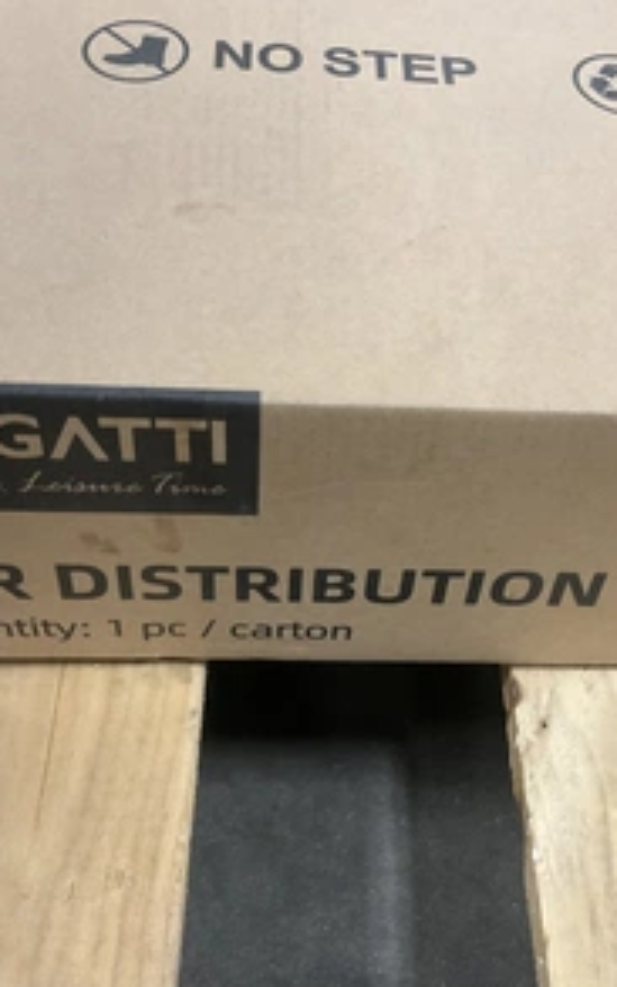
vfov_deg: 47.2
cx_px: 337
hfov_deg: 30.5
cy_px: 492
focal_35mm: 42
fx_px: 1131
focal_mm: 3
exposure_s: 1/60
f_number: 1.8
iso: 250
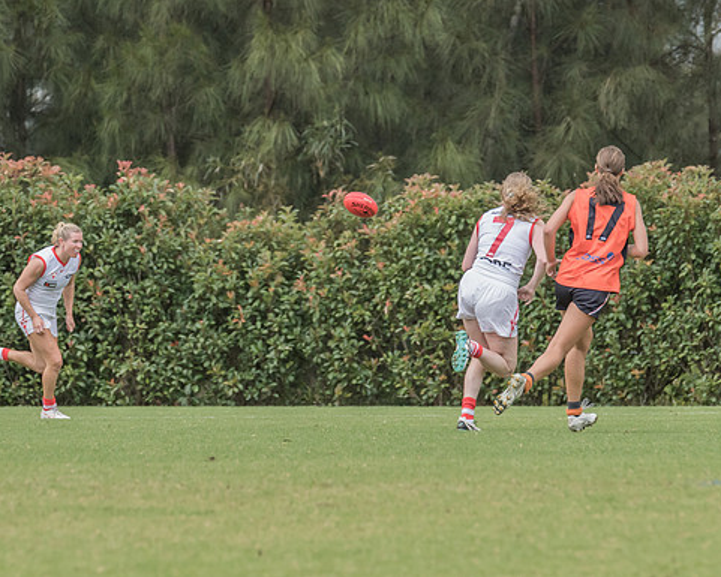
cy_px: 229
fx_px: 12336
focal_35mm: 578
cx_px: 125
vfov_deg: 2.7
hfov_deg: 3.3
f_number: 7.1
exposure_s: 1/1250
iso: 800
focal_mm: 300
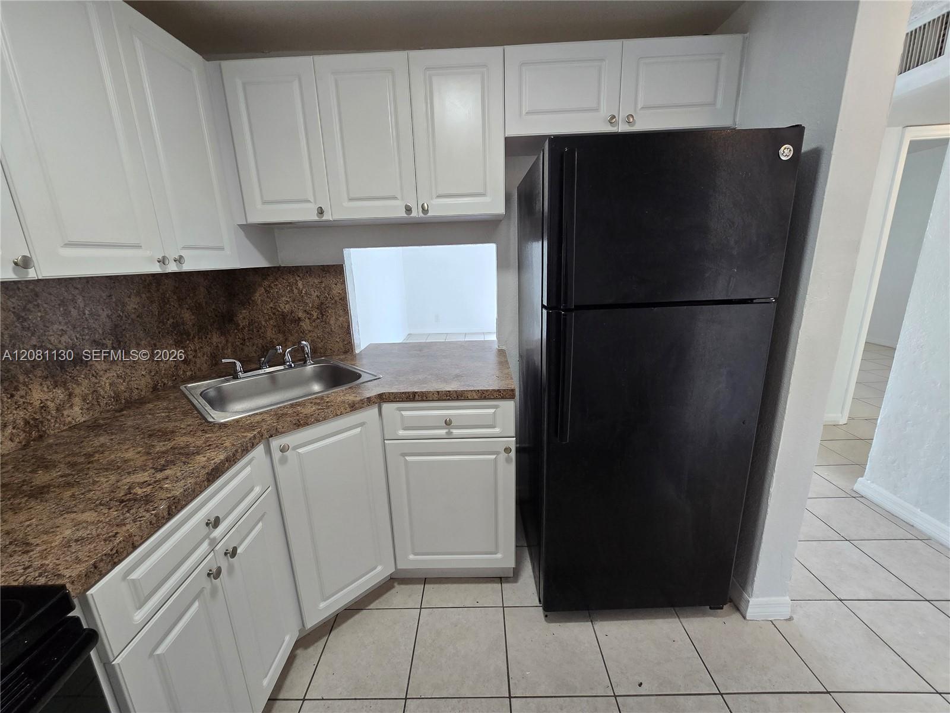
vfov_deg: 89.9
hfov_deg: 106.2
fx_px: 357
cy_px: 356
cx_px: 475
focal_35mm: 13
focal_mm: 2.2
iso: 160
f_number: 2.2
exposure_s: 1/60
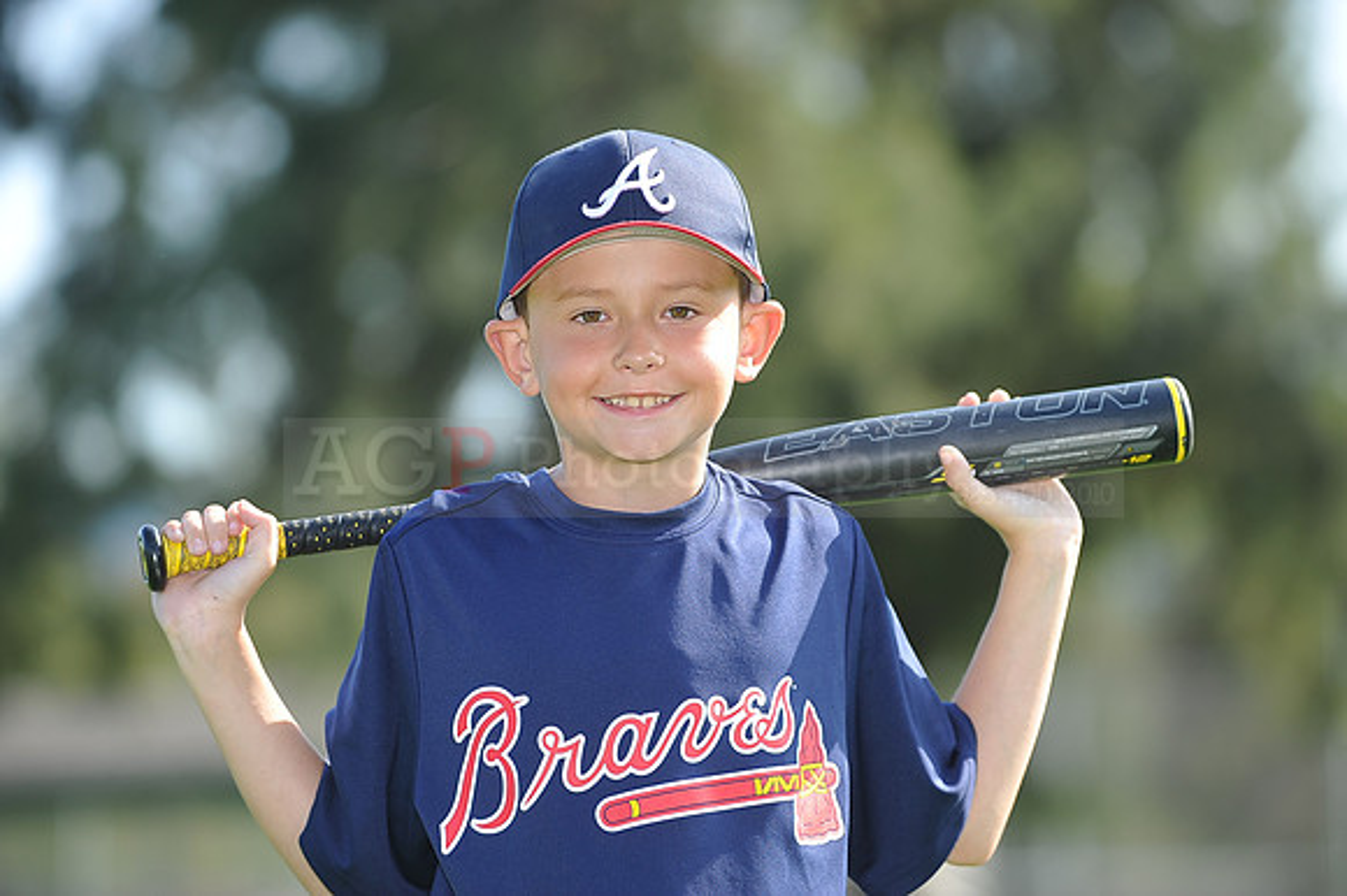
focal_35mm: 200
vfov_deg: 6.9
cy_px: 448
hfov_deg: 10.3
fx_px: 7479
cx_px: 674
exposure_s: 1/400
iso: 200
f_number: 4.5
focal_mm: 200
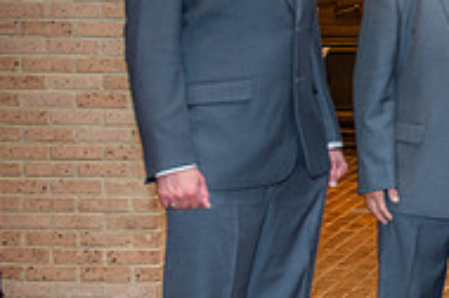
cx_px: 659
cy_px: 104
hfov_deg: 16.3
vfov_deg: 11.8
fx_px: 1444
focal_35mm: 116
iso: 1250
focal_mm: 38
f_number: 4
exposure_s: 1/80
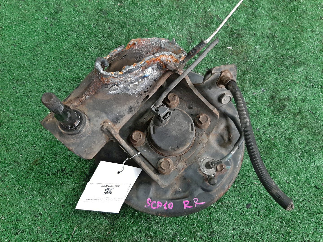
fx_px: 243
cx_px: 162
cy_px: 121
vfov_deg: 53.1
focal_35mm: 26
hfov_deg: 67.3
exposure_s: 1/50
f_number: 1.7
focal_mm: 3.93
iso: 215
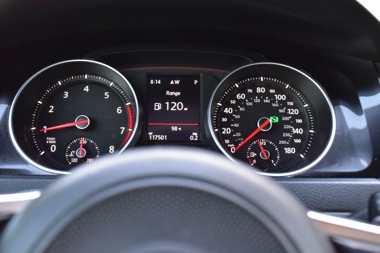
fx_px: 396
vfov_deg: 35.5
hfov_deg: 51.3
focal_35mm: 38
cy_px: 126
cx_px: 190
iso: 1400
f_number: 6.3
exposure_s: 1/15
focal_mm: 25
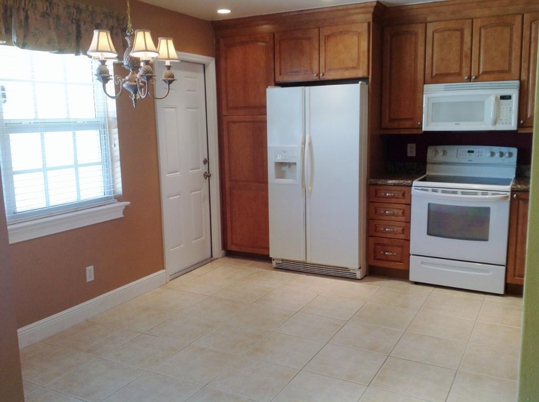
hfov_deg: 52.7
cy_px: 201
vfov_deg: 40.6
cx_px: 270
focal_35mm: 35
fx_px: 544
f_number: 2.4
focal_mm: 4.28
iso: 64
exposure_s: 1/40
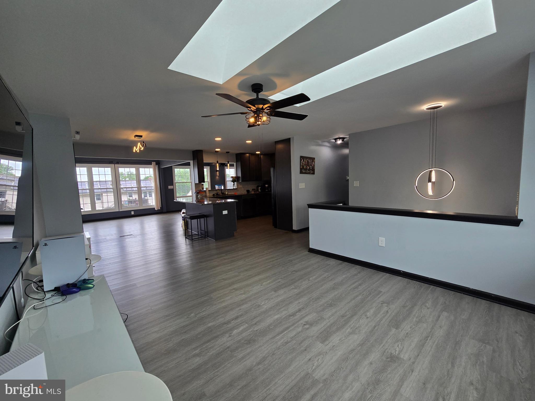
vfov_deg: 89.9
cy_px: 200
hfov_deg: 106.2
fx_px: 201
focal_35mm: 13
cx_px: 268
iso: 50
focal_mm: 2.2
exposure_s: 1/192
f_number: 2.2
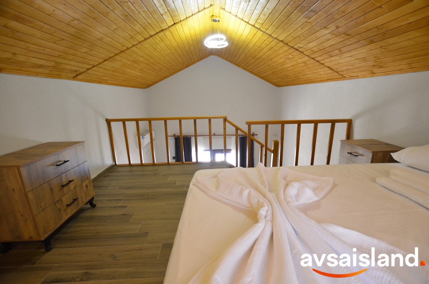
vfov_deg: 77.1
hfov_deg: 100.5
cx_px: 214
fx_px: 178
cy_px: 142
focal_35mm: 15
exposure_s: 1/45
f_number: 3.5
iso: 800
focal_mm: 10
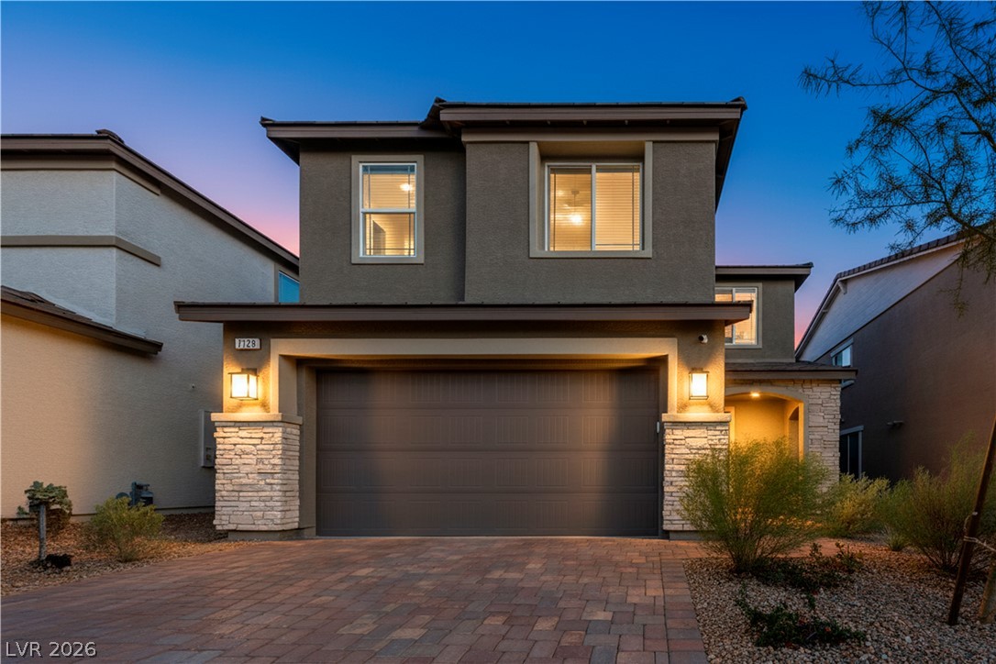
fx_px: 387
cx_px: 498
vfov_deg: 81.2
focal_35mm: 14
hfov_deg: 104.3
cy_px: 332
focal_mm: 14
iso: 320
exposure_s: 1/500
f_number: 8
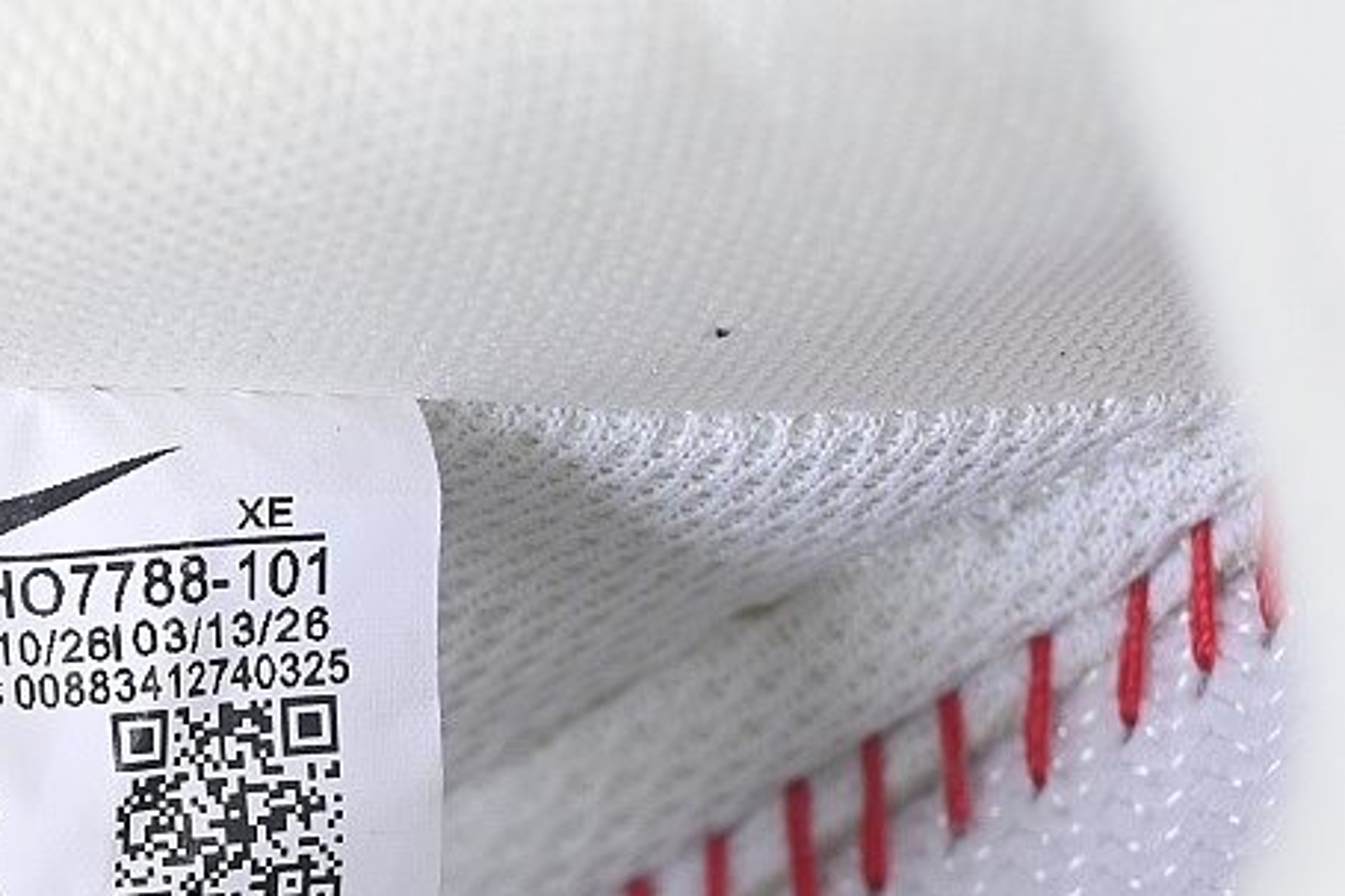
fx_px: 6648
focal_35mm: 178
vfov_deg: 7.7
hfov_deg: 11.5
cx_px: 68
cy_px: 781
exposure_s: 1/80
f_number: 7.1
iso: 160
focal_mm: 50
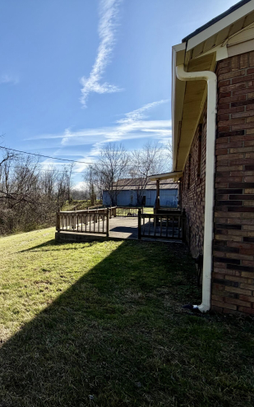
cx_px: -19
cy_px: 202
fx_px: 222
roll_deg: -0.8
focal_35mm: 20
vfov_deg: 85.1
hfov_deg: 46.0
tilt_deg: -0.6
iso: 25
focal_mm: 2.22
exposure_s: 1/770
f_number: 2.2
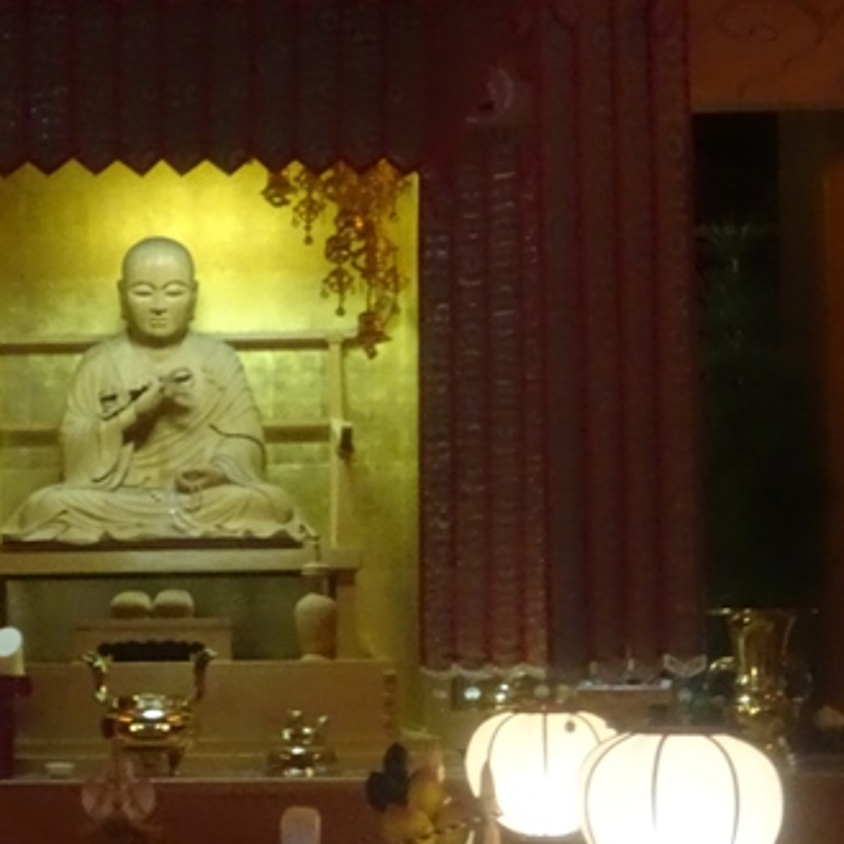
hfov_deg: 18.2
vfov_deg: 18.4
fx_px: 2593
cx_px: 80
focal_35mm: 94
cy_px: 550
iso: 1250
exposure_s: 1/8
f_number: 4.5
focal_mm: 8.51
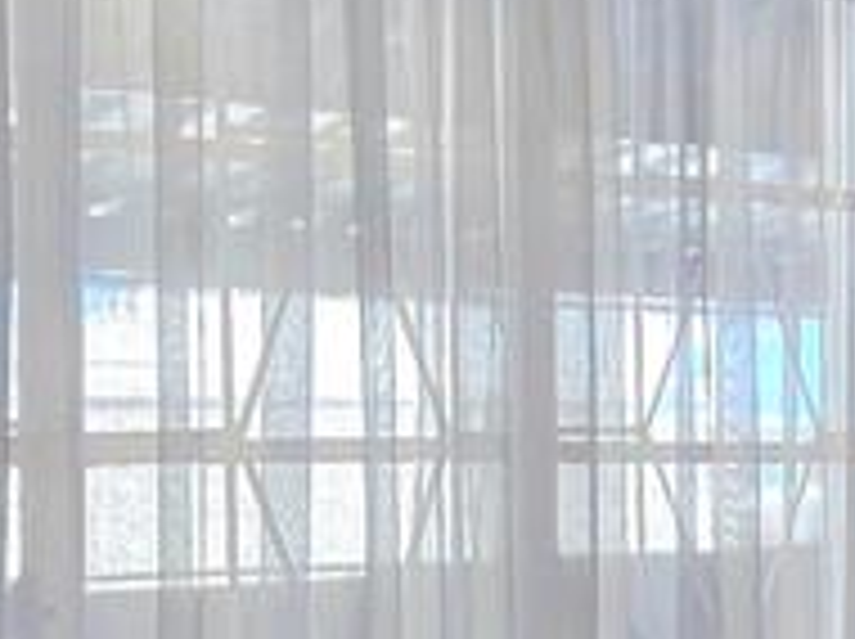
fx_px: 2393
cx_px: 990
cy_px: 522
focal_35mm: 97
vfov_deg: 15.1
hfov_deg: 19.2
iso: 640
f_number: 1.7
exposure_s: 1/101
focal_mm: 6.3
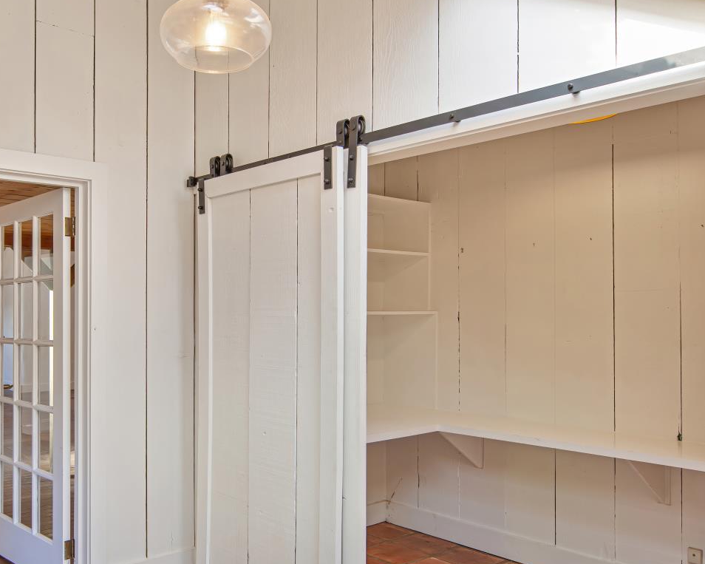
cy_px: 326
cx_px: 200
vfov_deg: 46.9
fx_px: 647
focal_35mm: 31
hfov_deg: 55.2
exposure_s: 1/15
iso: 100
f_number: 2.8
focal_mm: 14
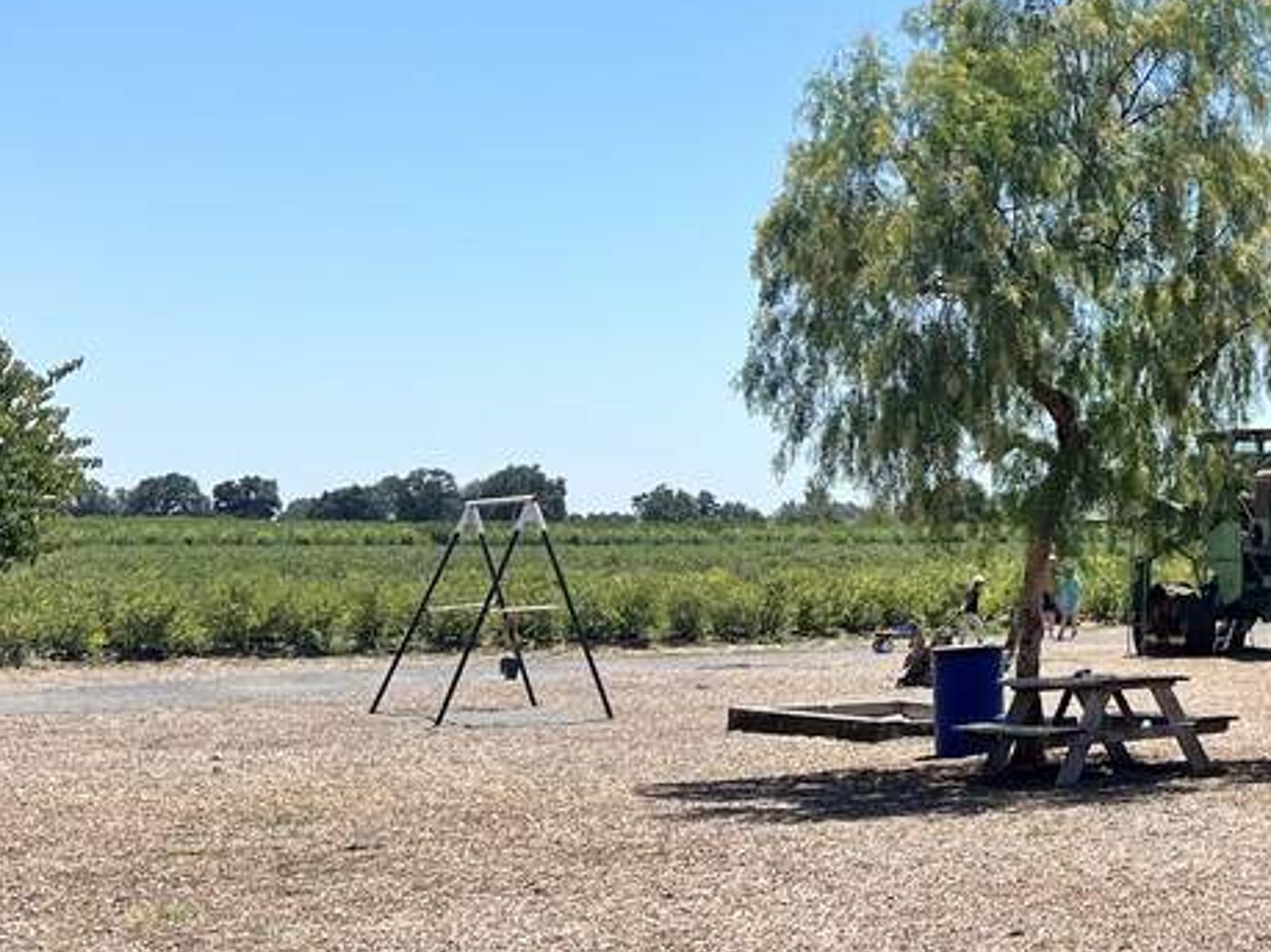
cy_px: 277
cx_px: 1387
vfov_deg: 21.5
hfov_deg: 26.4
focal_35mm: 68
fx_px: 2496
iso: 50
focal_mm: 5.7
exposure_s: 1/4274
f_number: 1.5
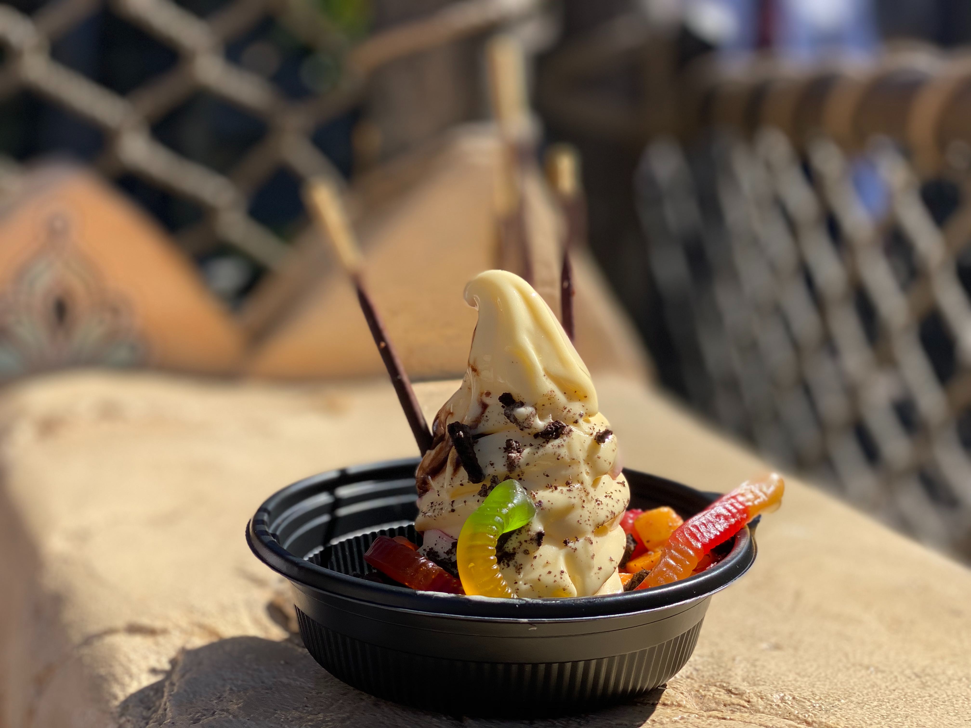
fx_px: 1459
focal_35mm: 52
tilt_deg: -7.0
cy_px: 364
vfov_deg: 28.0
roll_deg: -1.8
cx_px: 486
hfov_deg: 36.8
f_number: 2
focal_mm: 6
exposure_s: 1/1370
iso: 20
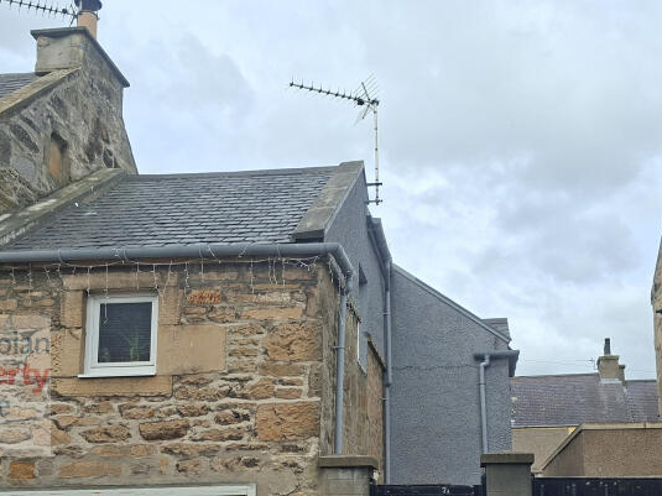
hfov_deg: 42.9
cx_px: 368
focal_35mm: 44
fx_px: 841
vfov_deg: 32.1
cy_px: 386
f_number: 1.8
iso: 50
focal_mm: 5.54
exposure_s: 1/1445
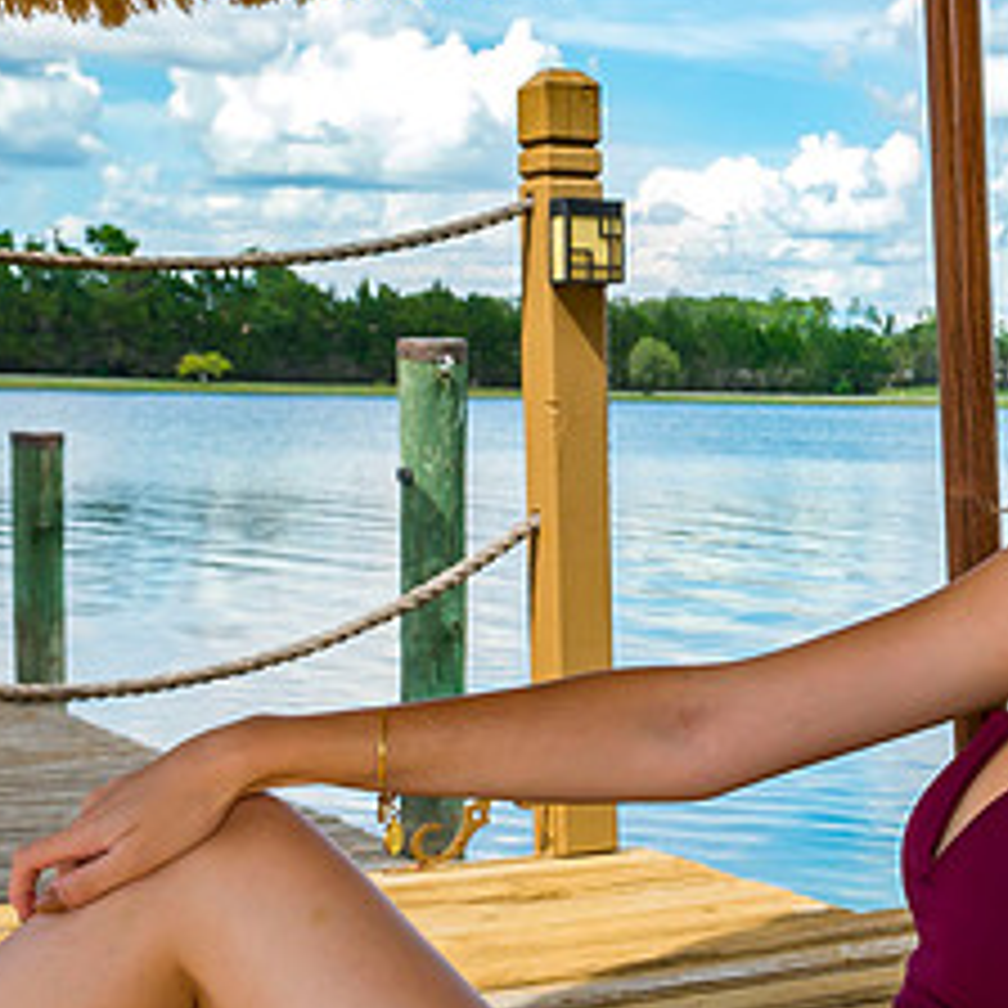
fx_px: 2734
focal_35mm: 83
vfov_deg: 20.9
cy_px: 398
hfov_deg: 19.8
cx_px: 1162
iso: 320
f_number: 10
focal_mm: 24
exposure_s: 1/200
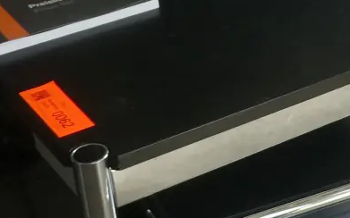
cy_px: 46
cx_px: 491
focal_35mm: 125
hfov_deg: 15.6
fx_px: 1192
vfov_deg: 10.4
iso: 80
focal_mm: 4.3
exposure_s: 1/80
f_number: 3.3
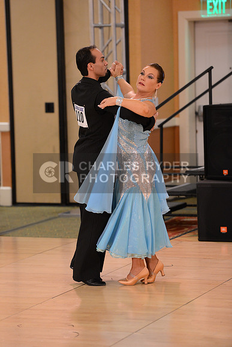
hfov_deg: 9.5
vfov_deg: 14.2
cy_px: 174
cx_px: 116
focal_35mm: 145
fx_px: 1401
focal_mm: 145
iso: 2500
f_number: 2.8
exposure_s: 1/250
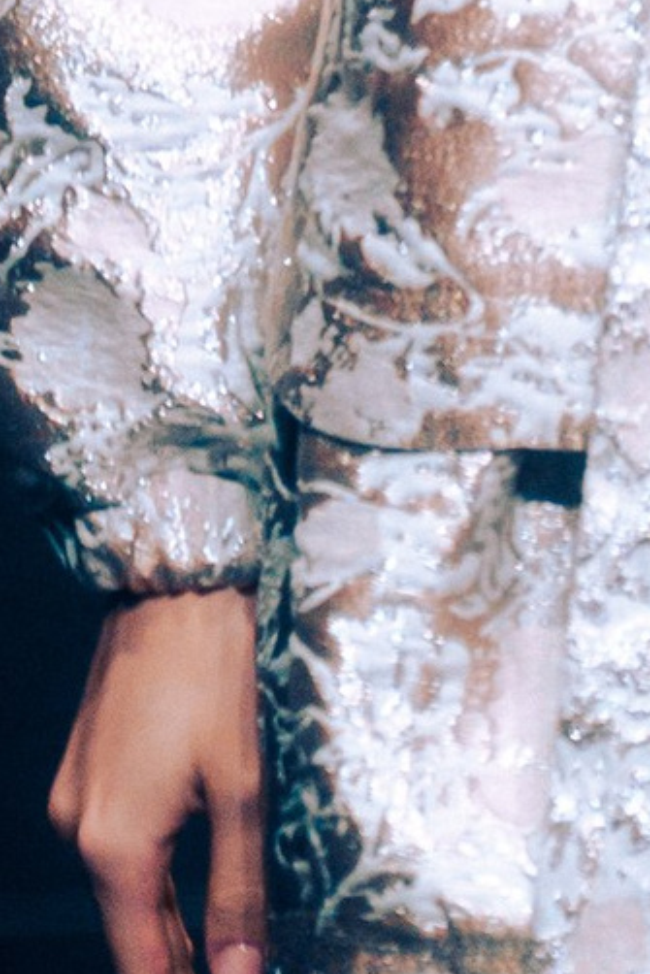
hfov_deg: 1.2
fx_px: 31041
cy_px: -1403
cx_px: 869
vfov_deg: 1.8
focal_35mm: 1147
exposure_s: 1/320
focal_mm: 150
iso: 640
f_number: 2.8
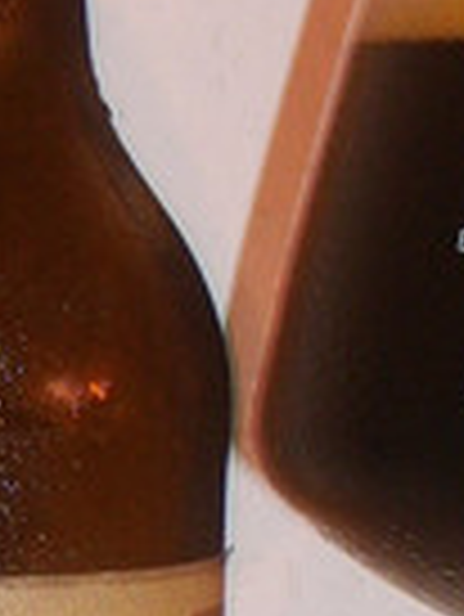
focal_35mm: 204
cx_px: 369
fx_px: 3640
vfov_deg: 9.6
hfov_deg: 7.3
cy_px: 634
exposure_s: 1/30
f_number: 2.8
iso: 100
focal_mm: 5.8
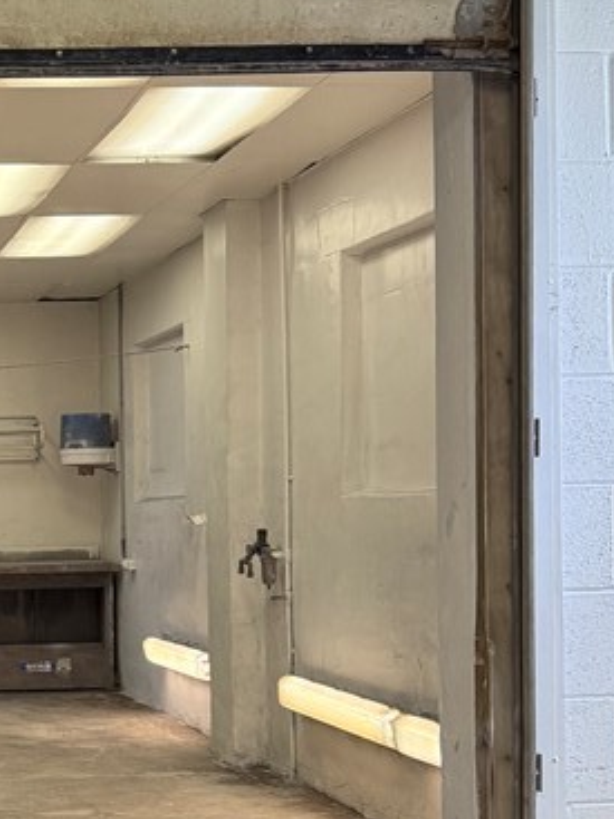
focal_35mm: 67
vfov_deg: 28.8
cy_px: 533
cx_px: -116
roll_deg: -0.1
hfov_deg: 20.5
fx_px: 1585
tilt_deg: -1.2
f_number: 1.78
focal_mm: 6.76
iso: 250
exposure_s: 1/120
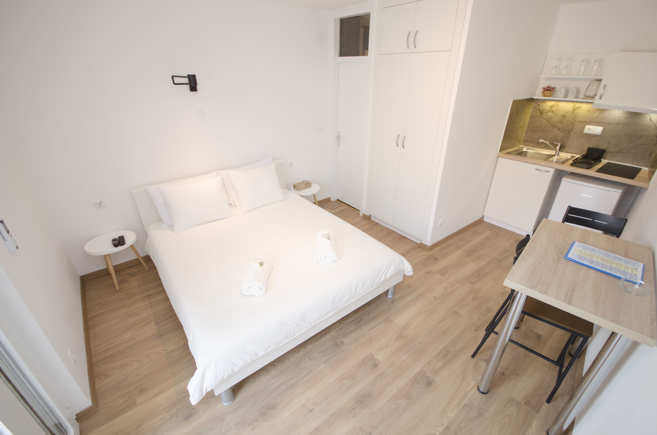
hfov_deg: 100.5
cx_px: 328
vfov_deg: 77.1
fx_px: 273
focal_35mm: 15
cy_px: 218
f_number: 4
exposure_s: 1/60
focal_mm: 10
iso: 360
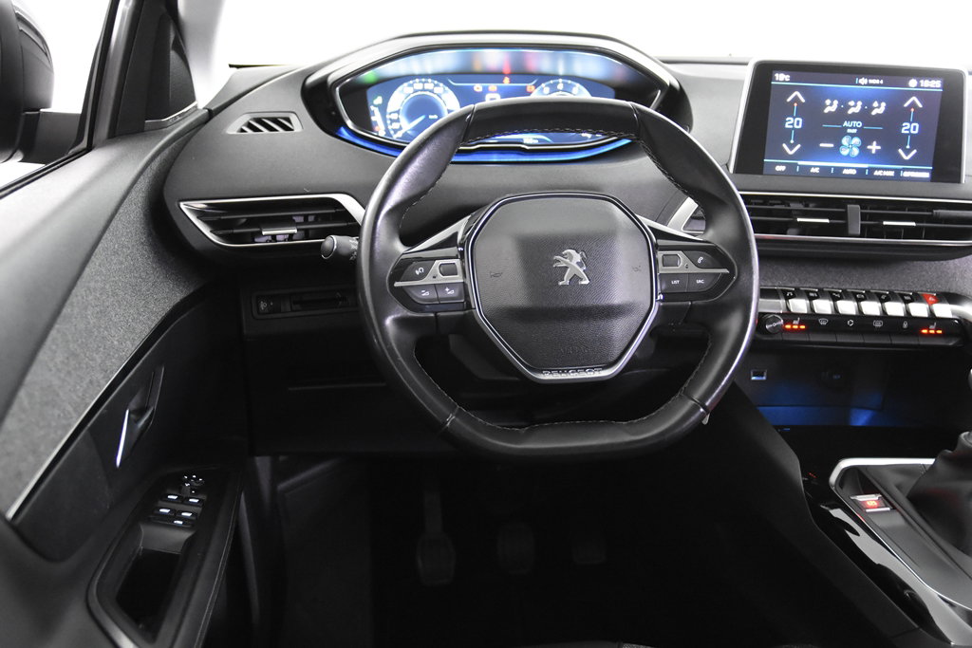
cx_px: 486
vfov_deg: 34.2
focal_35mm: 39
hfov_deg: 49.5
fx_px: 1053
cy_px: 324
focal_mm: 26
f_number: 3.2
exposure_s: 1/40
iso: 5000
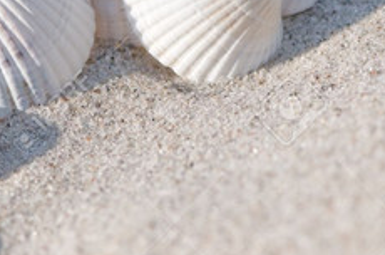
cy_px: 84
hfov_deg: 6.0
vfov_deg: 4.0
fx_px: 3659
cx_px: 171
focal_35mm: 343
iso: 200
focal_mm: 105
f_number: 7.1
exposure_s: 1/1000
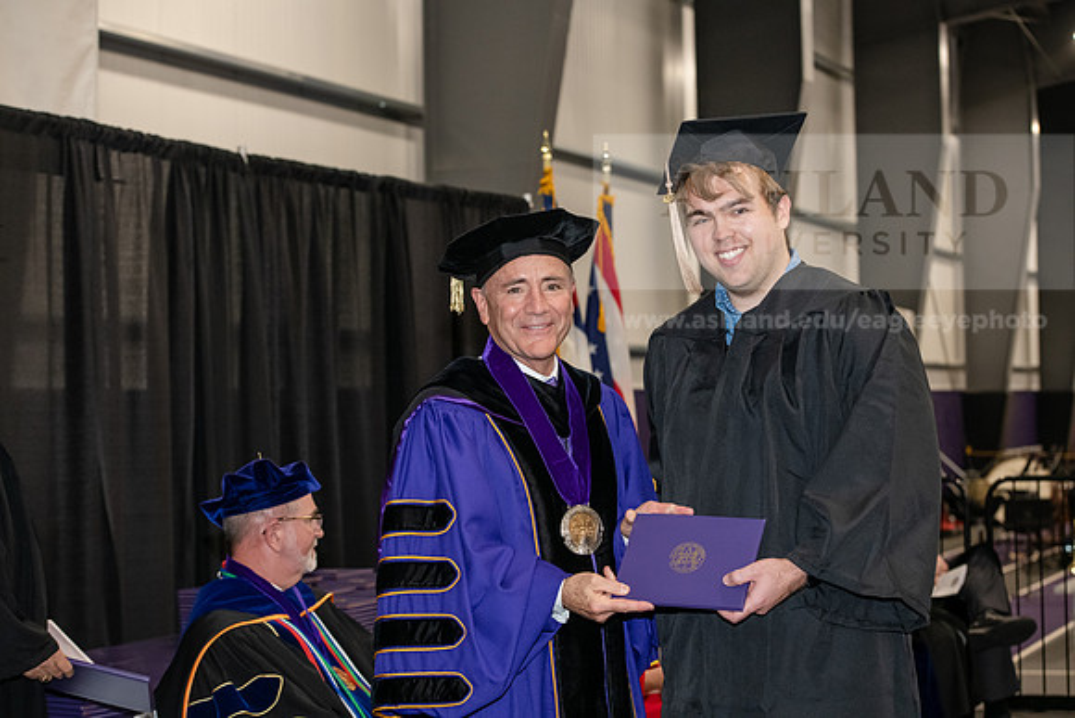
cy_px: 359
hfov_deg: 28.8
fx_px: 2091
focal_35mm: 70
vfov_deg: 19.5
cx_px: 538
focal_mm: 70
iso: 2500
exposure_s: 1/200
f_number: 5
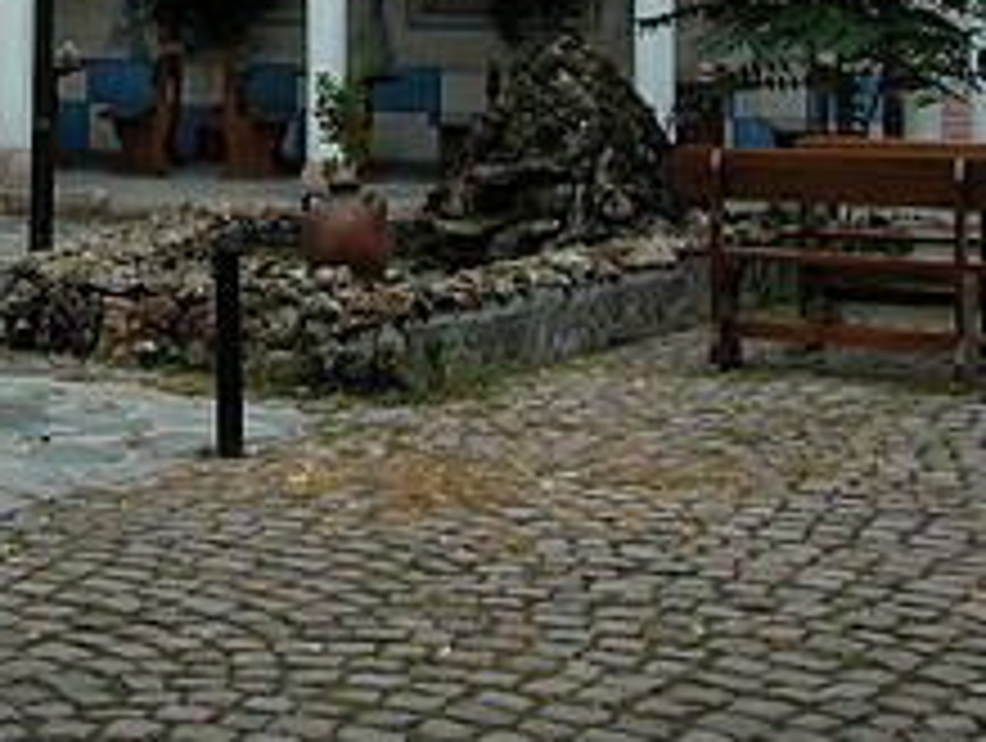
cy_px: -169
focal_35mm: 74
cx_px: -86
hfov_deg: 24.6
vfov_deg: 18.8
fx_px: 2111
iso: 100
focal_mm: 7.1
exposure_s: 1/139
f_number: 4
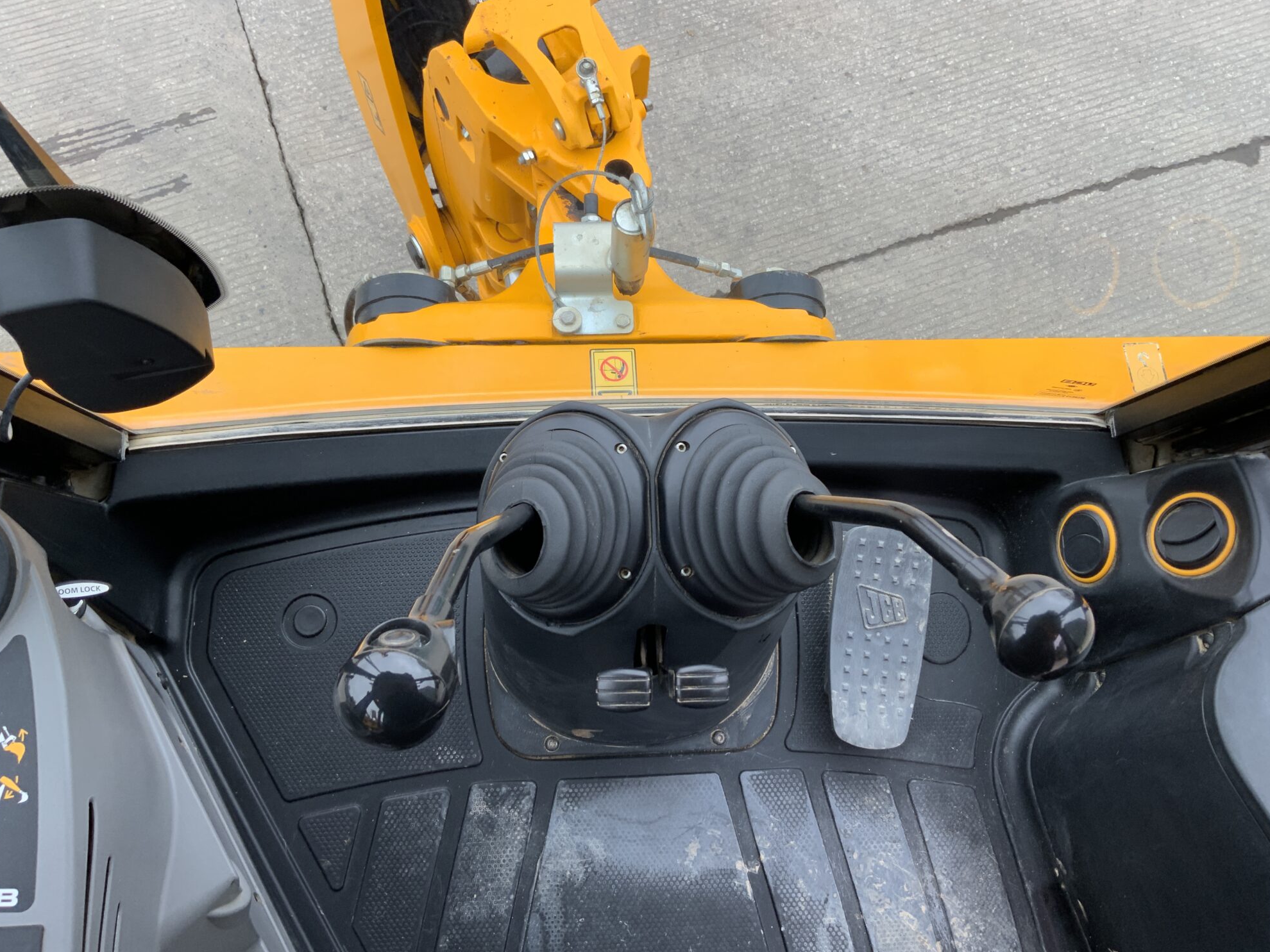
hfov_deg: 60.0
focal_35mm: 30
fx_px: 1101
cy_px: 480
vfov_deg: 46.8
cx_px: 648
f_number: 1.8
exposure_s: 1/144
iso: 16
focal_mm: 3
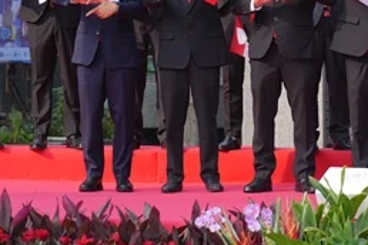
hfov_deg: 7.2
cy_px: -107
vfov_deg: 4.9
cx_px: 663
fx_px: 2842
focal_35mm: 278
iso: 50
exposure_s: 1/250
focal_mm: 70
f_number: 2.8
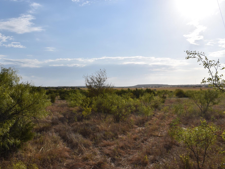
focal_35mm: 30
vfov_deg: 46.8
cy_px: 83
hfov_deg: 59.8
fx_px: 195
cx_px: 99
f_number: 16
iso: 100
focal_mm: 18
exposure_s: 1/200
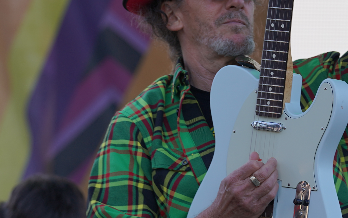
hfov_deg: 5.9
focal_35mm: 357
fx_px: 3385
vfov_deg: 3.7
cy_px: 132
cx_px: 241
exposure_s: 1/250
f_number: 4
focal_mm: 124
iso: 100
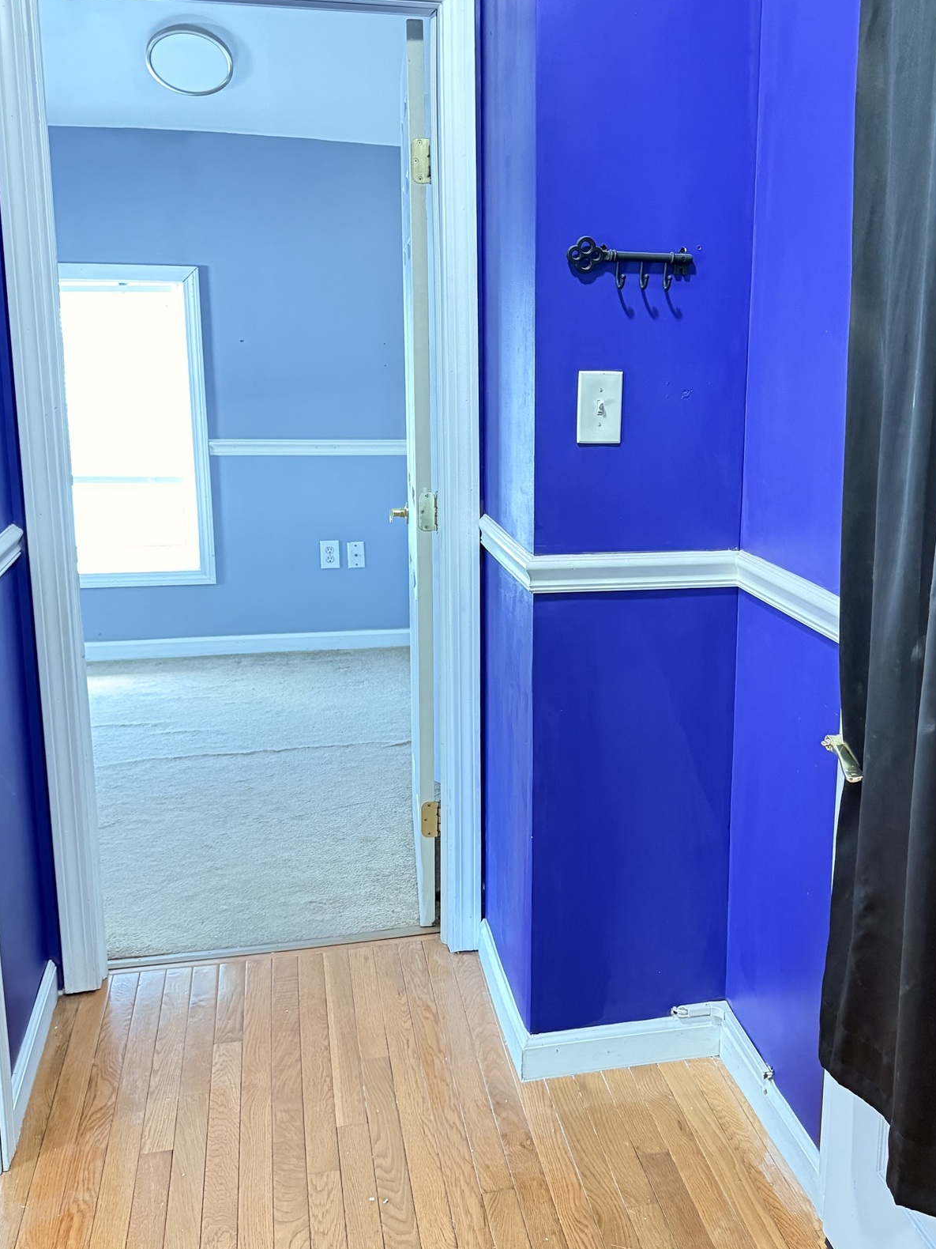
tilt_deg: -12.7
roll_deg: -1.1
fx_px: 1262
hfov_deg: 40.4
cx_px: 580
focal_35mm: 35
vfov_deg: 52.6
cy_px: 602
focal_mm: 6.76
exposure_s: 1/24
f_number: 1.78
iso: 1600
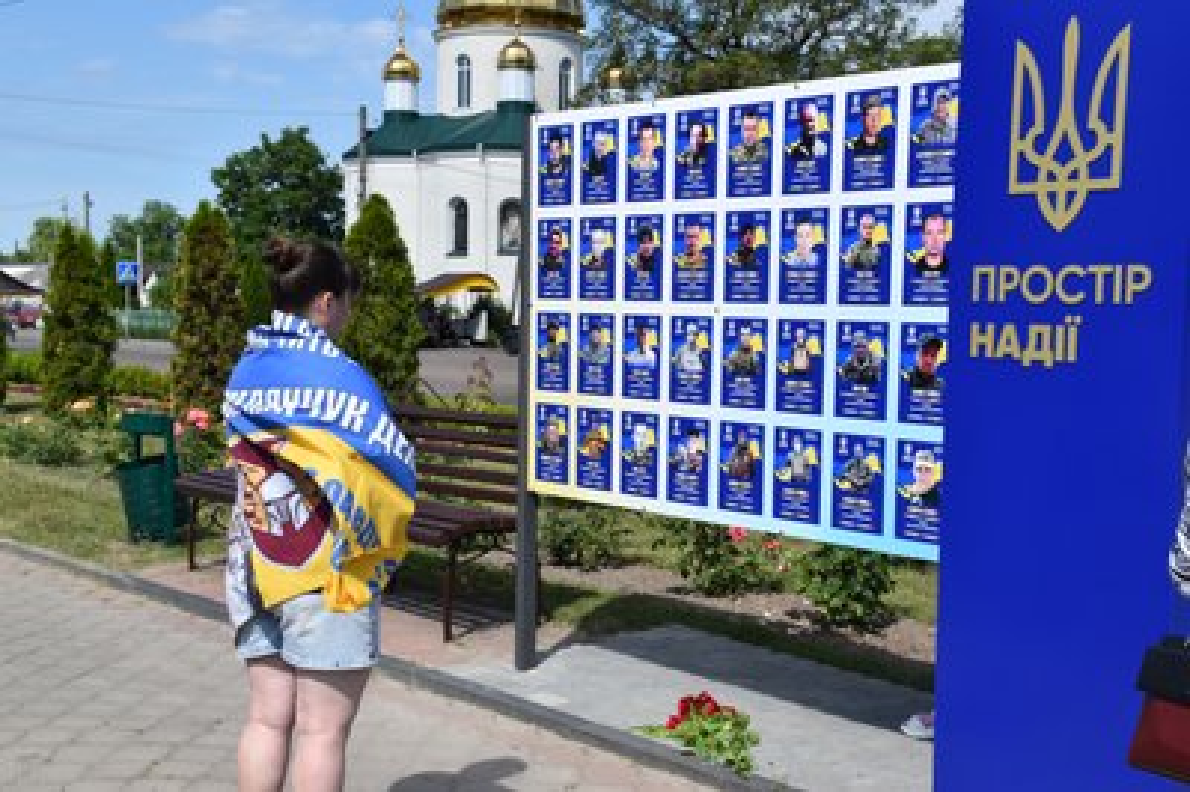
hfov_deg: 38.9
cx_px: 595
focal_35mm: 51
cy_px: 396
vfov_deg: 26.4
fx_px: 1684
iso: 200
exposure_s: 1/400
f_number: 10
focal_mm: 34
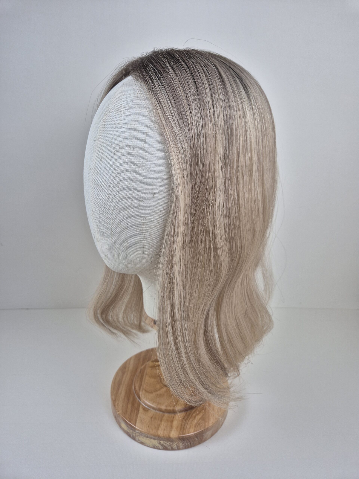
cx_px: 180
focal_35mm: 23
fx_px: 318
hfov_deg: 58.9
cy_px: 240
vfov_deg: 73.9
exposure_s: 1/180
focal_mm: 5.4
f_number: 1.8
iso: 50
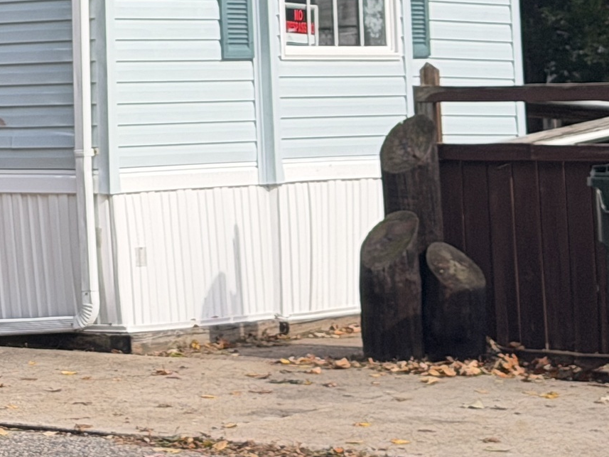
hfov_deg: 11.0
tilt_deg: +5.4
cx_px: -345
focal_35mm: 172
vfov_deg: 8.5
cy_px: -166
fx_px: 3026
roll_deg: +2.1
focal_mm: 6.76
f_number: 1.78
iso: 64
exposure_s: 1/1403
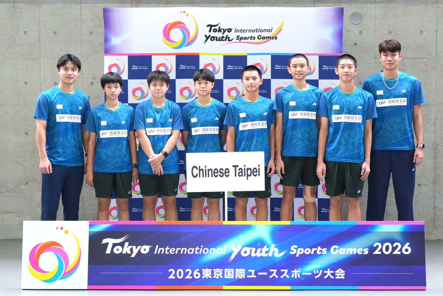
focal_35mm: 48
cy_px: 148
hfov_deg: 41.1
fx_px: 591
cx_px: 222
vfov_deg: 28.1
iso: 1600
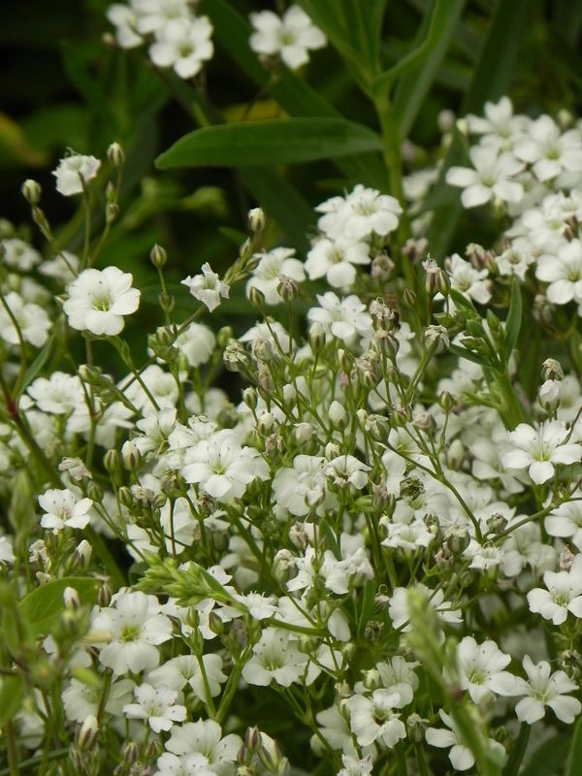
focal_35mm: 481
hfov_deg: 3.1
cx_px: 291
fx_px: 10783
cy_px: 388
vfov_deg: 4.1
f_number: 5
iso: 160
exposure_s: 1/400
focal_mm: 85.6
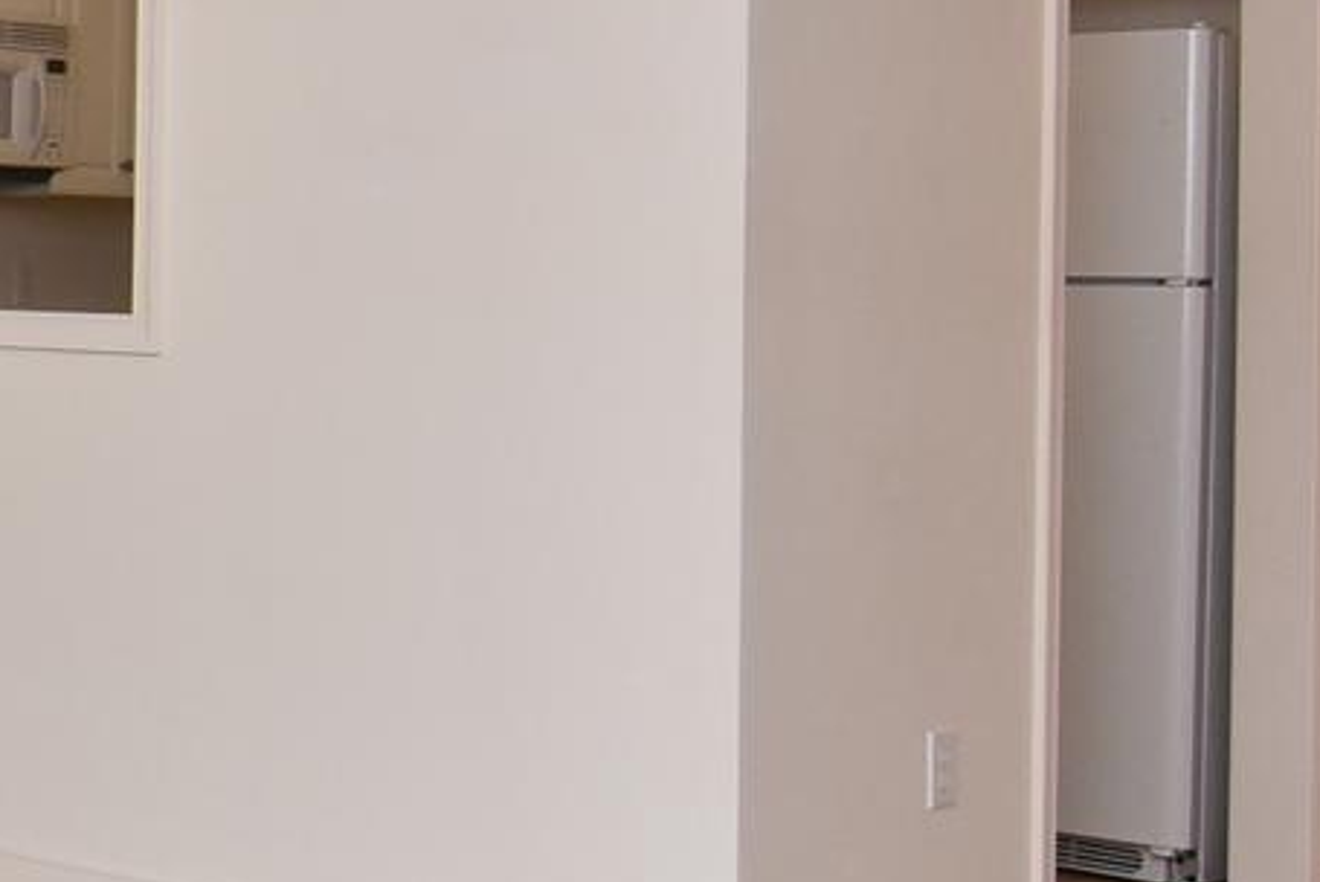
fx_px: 2972
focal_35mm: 81
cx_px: -796
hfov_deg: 20.5
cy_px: 284
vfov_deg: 16.8
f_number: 10
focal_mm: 12
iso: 800
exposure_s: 1/160
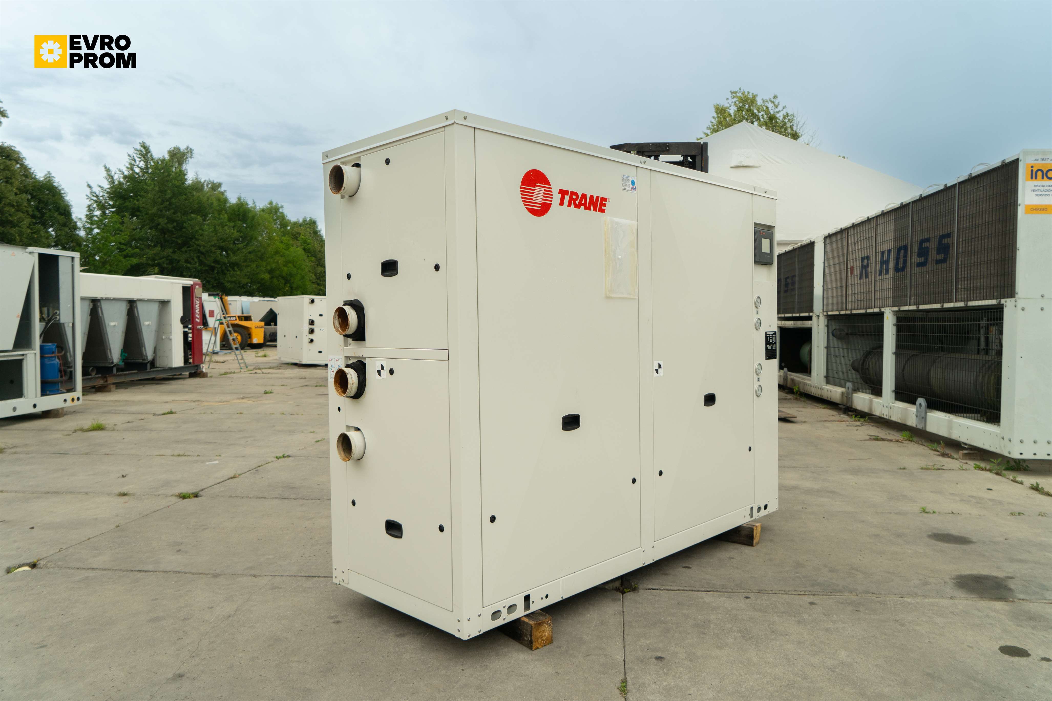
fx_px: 731
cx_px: 526
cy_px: 350
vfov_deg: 51.3
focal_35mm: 25
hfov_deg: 71.5
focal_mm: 25
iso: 320
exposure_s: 1/320
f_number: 5
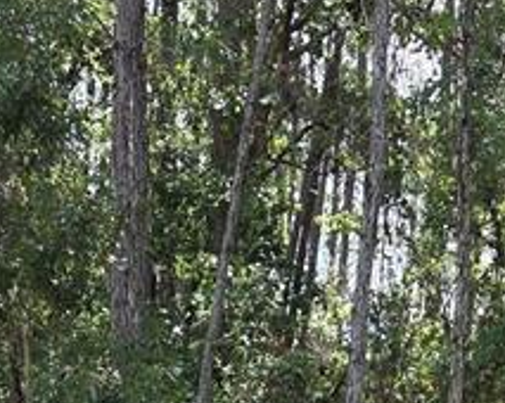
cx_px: 251
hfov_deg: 23.6
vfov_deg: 15.8
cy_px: 744
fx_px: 1210
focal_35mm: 81
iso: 80
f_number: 1.8
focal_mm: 5.4
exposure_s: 1/703
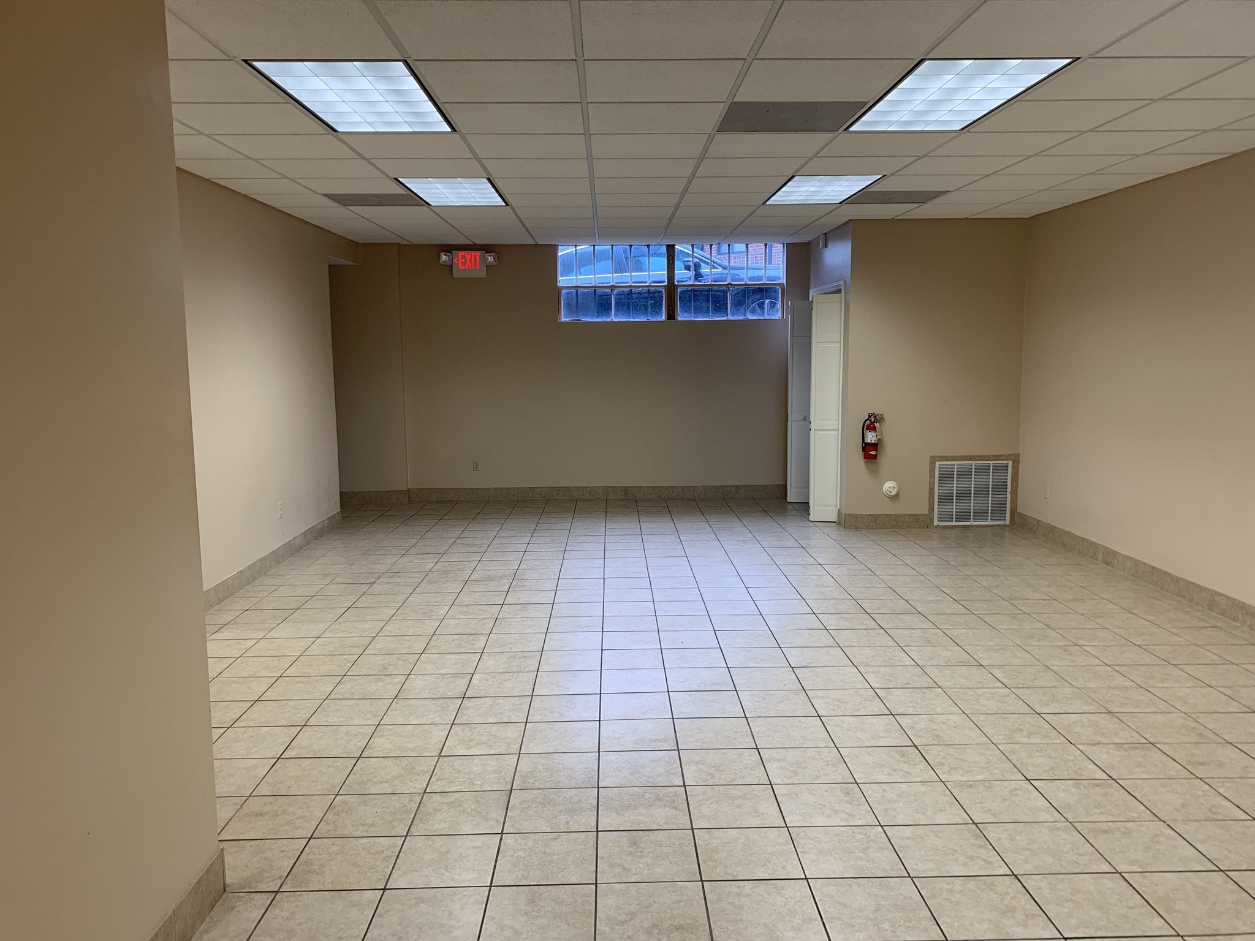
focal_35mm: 26
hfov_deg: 67.3
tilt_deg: -6.1
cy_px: 470
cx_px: 628
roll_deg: +1.7
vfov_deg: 53.1
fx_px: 943
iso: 50
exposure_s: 1/60
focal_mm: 4.25
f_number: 1.8
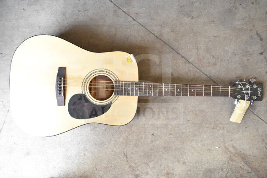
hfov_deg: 67.4
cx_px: 134
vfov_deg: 48.0
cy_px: 89
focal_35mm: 27
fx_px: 200
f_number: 5.6
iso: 1600
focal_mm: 18
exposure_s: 1/125
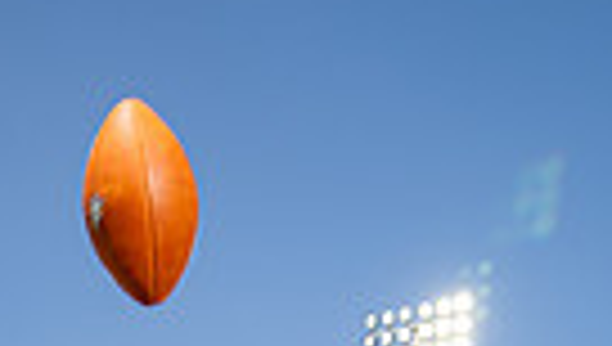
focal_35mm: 83
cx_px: 36
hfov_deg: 24.6
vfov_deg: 11.1
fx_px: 1349
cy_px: 944
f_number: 7.1
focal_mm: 24
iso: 100
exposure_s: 1/250
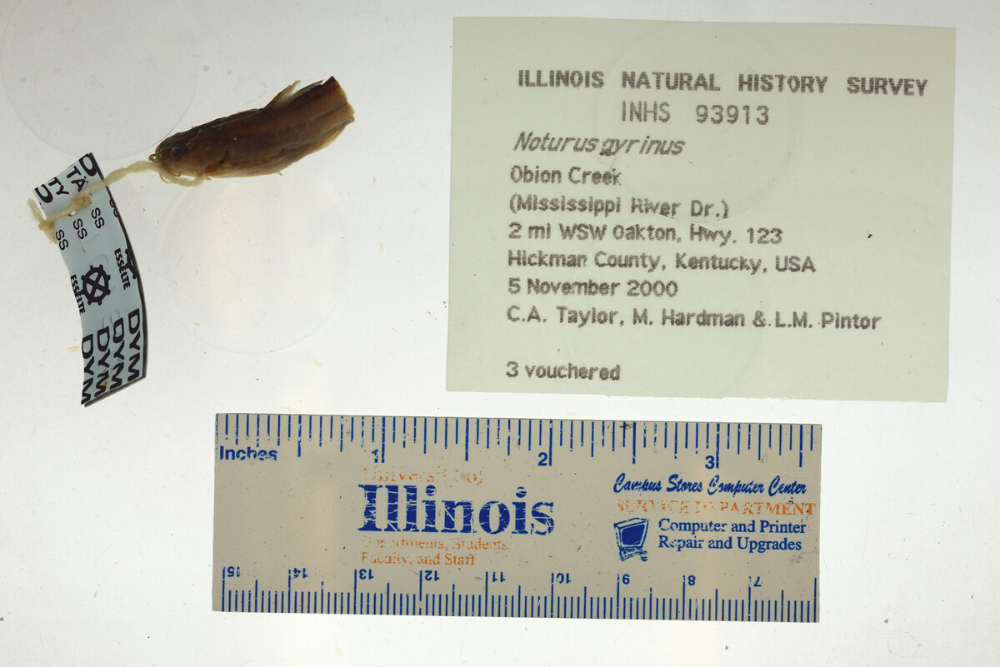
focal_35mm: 60
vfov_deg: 22.6
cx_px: 500
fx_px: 1667
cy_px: 334
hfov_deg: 33.4
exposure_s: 1/200
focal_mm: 60
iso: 100
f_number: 10
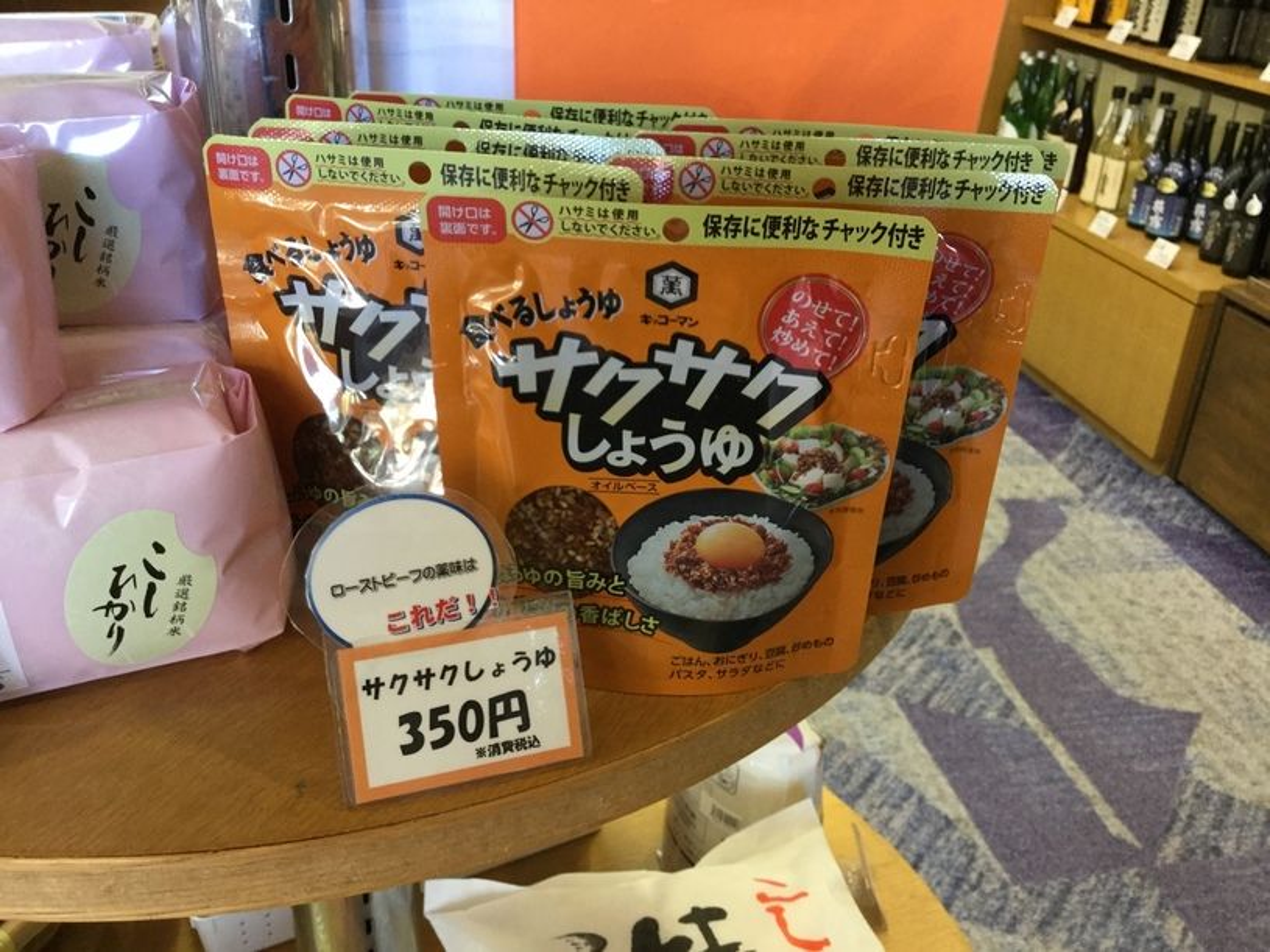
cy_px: 476
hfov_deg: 58.4
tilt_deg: -28.2
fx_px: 1137
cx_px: 635
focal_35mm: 31
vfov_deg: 45.4
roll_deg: -4.3
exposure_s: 1/30
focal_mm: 3.3
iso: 100
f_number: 2.4
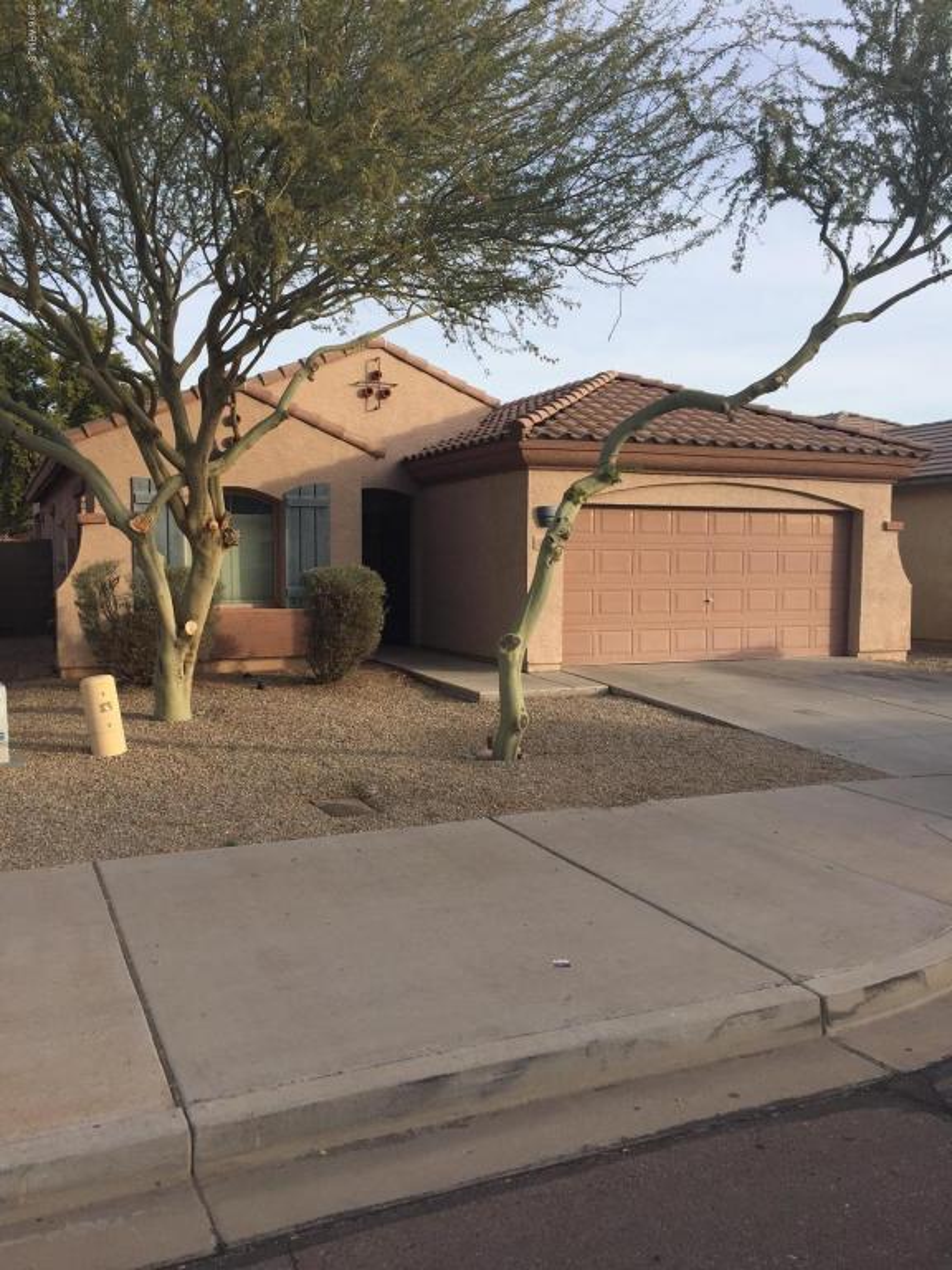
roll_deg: -1.1
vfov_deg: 61.7
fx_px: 1063
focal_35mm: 29
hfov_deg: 48.2
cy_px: 635
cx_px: 476
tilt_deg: -4.8
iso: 32
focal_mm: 4.15
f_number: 2.2
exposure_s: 1/1041
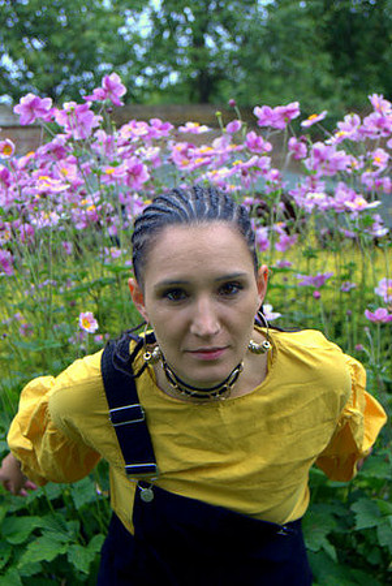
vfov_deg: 33.4
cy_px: 293
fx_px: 978
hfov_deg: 22.7
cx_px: 196
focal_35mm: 60
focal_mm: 40
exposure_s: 1/160
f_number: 5
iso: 100
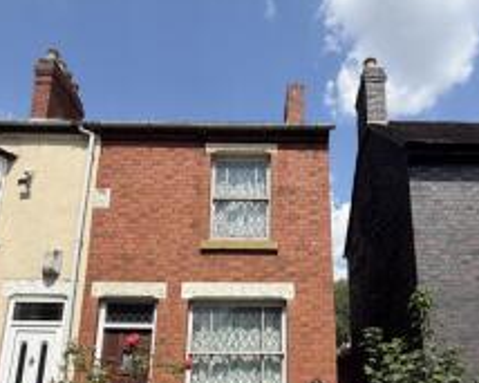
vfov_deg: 50.0
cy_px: 306
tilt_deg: +13.8
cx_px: 272
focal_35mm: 27
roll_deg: -0.1
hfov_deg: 63.8
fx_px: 383
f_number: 2.2
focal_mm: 2.22
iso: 20
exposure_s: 1/770
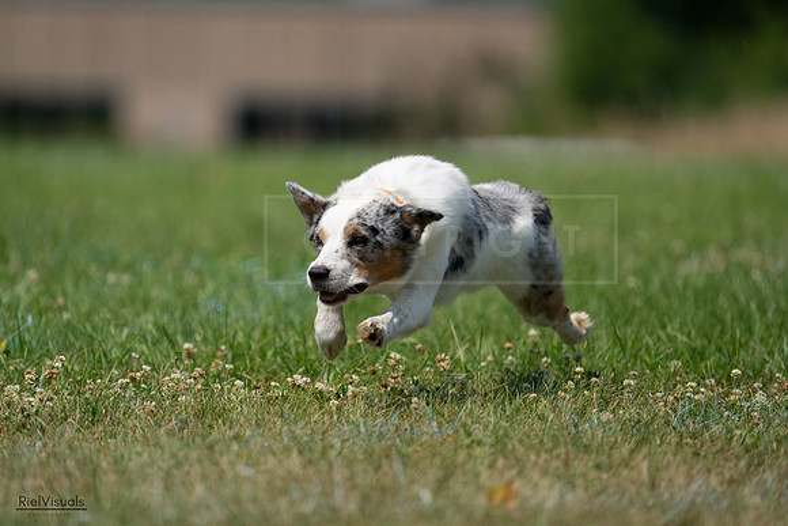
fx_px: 12610
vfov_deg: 2.4
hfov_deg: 3.6
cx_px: 394
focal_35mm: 576
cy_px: 263
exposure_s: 1/4000
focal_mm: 576
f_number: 6.3
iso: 640
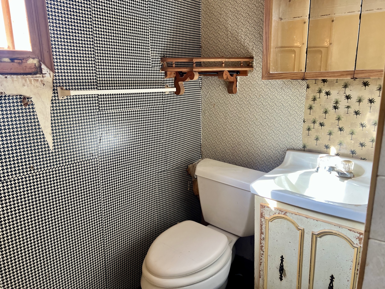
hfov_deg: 67.3
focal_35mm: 26
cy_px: 144
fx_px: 289
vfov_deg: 53.1
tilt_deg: -11.5
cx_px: 192
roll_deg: +1.3
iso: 125
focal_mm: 5.7
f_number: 1.5
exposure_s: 1/121
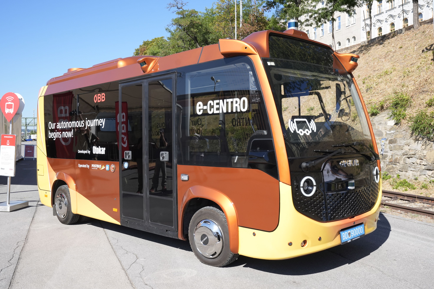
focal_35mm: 35
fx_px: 422
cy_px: 144
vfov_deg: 37.9
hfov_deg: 54.4
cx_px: 217
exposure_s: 1/1000
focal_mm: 35
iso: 640
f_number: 7.1
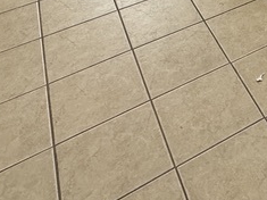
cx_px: 333
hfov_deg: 27.3
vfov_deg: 17.0
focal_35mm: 61
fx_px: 470
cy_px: -210
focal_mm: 2.22
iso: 100
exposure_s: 1/99
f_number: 2.2
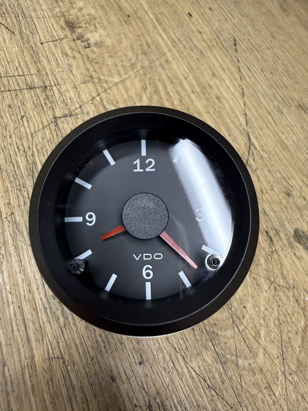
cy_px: 206
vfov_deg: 71.6
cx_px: 154
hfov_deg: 56.8
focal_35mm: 24
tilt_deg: -56.1
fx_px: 285
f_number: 2.2
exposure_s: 1/120
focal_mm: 2.22
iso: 250
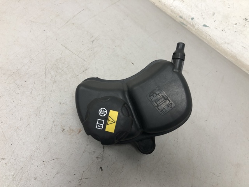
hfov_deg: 63.4
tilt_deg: -53.2
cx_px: 124
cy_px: 94
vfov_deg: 49.7
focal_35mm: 28
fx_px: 201
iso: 32
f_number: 1.8
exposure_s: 1/25
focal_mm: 4
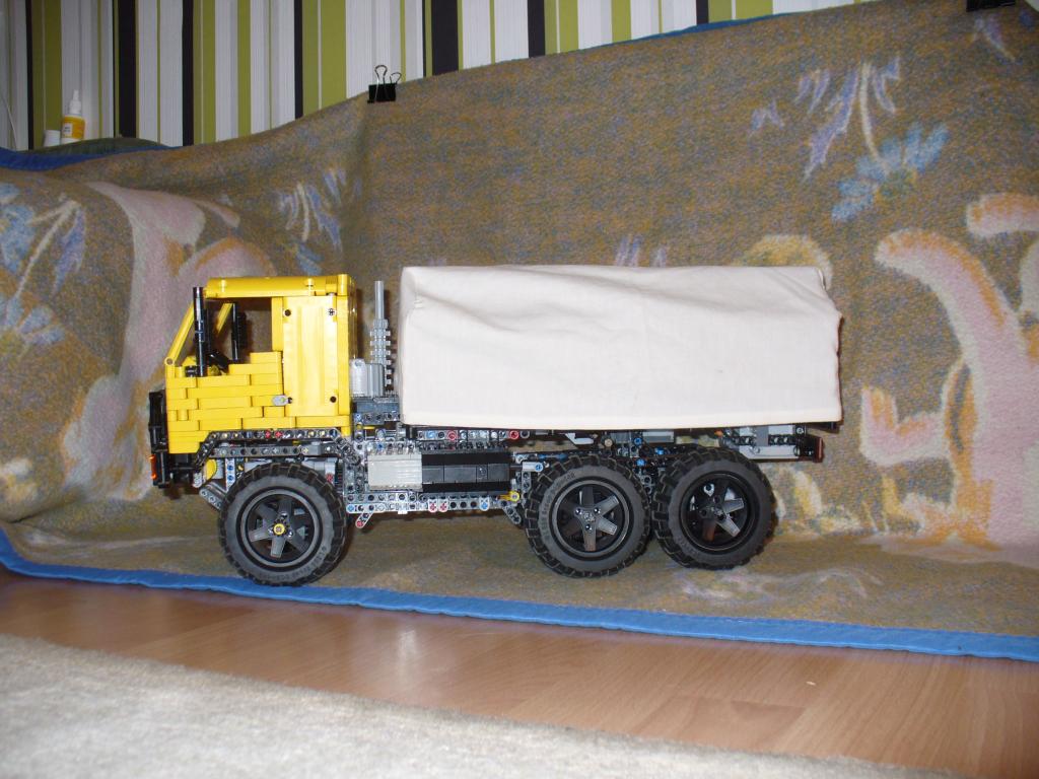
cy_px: 390
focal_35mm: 37
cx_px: 520
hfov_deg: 50.1
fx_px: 1111
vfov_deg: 38.7
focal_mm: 6.1
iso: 100
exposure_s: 1/30
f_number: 2.8
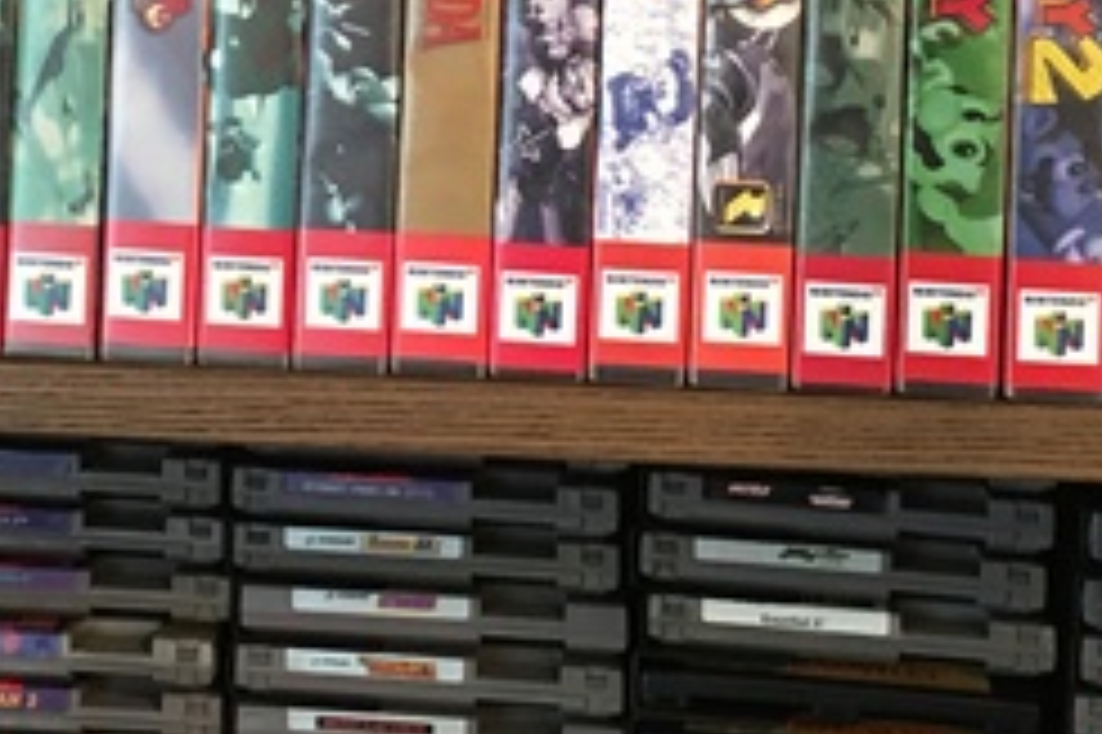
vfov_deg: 15.6
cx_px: 324
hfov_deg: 23.8
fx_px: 2600
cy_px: -99
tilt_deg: +0.2
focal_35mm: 85
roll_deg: -2.7
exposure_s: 1/10
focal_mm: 4.15
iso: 100
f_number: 2.2
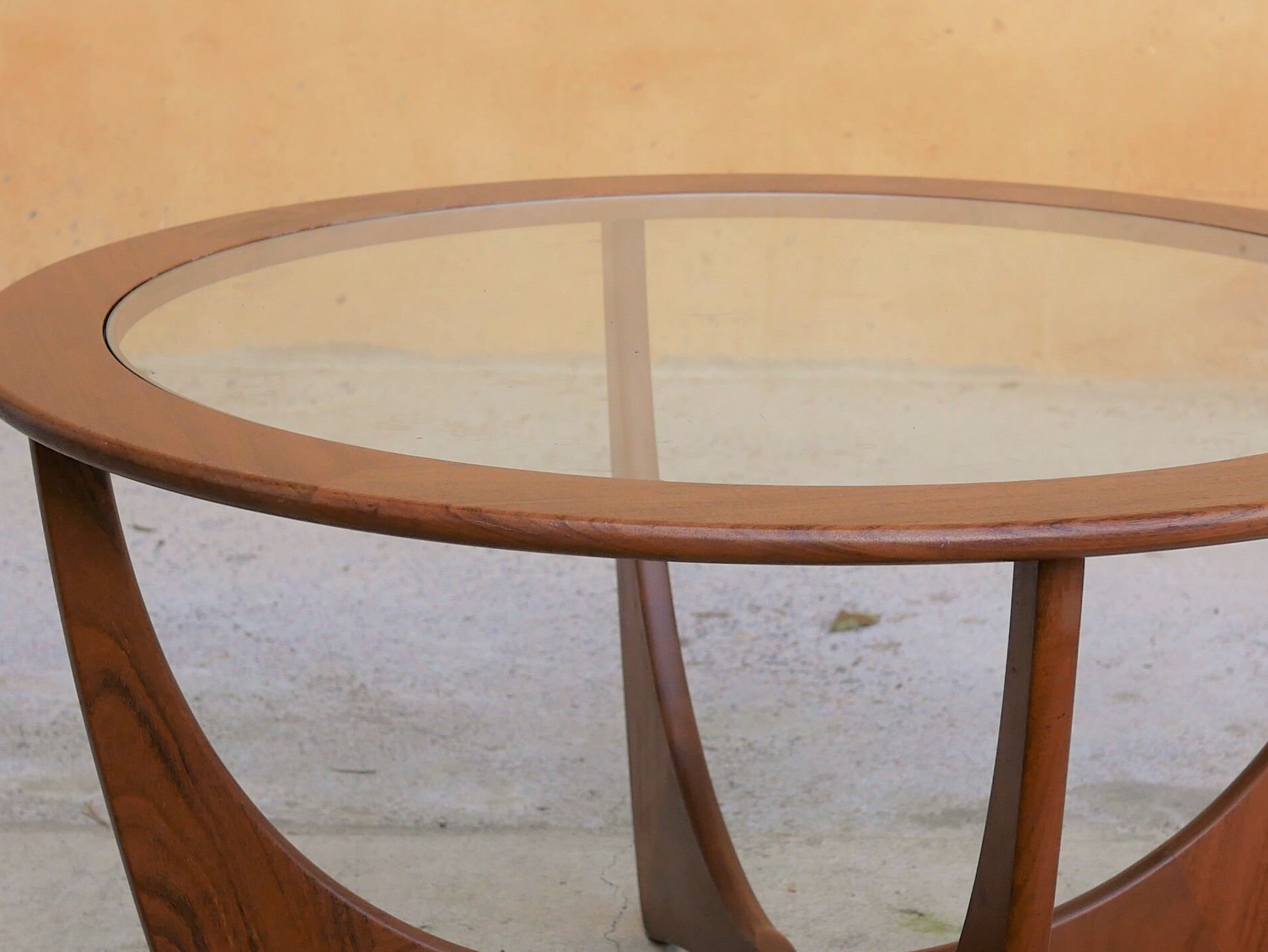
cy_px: 441
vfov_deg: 15.3
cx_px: 705
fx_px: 3555
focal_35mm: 97
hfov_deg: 20.2
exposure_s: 1/400
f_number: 3.2
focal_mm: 20
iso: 200
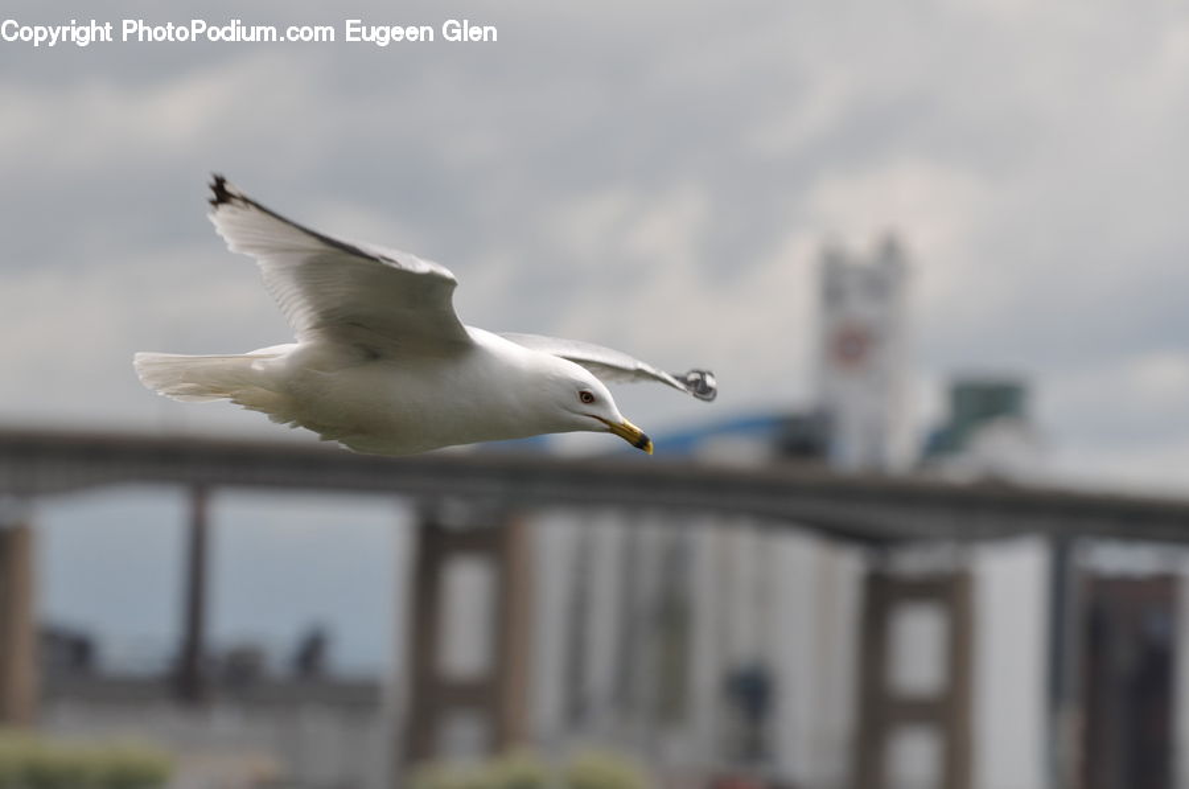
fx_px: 7667
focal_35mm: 232
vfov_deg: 5.9
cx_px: 594
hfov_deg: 8.9
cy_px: 394
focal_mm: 155
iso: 200
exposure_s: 1/800
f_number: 7.1
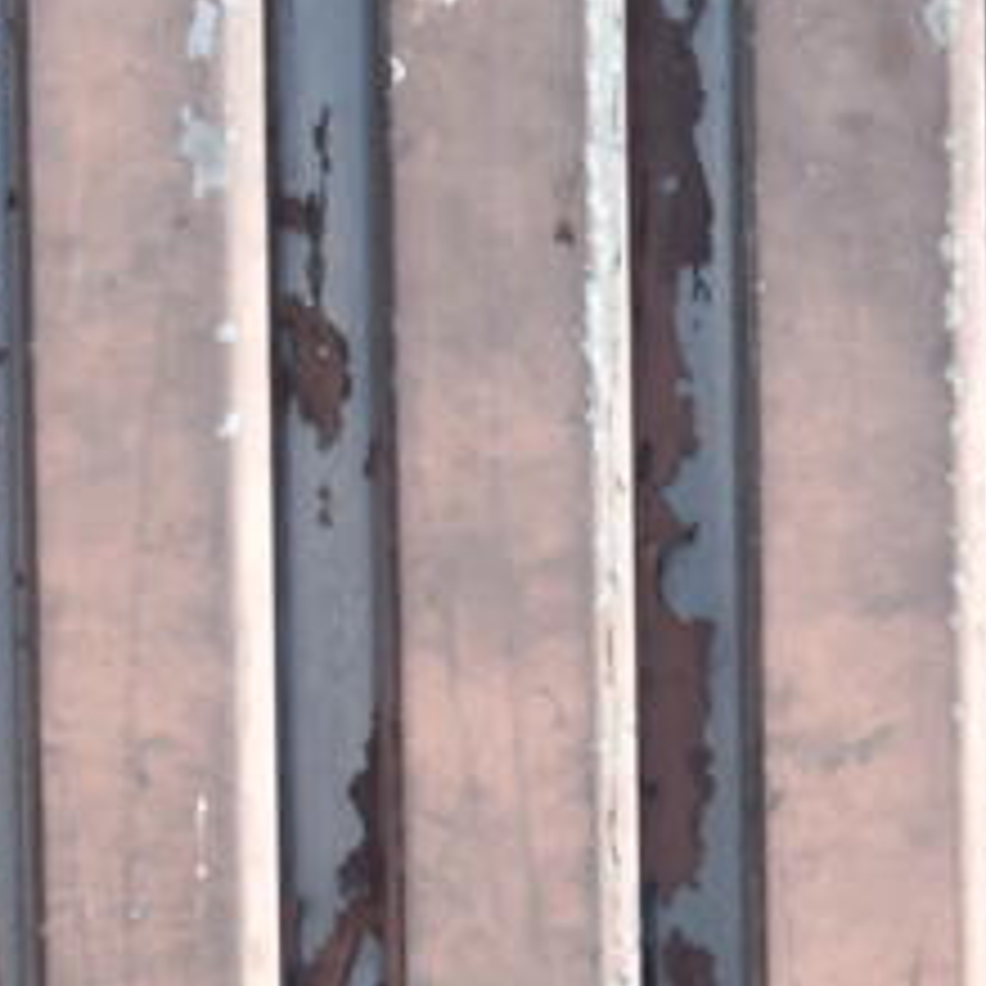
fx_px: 12761
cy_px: 1727
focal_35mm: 396
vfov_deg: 4.4
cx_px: 2782
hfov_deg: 4.3
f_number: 8
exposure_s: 1/250
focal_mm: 34
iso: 125
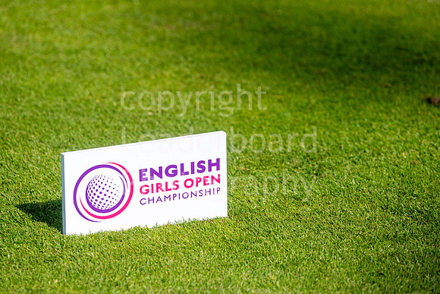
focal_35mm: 300
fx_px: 3667
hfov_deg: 6.9
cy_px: 147
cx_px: 220
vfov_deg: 4.6
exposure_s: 1/500
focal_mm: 300
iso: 125
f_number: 7.1
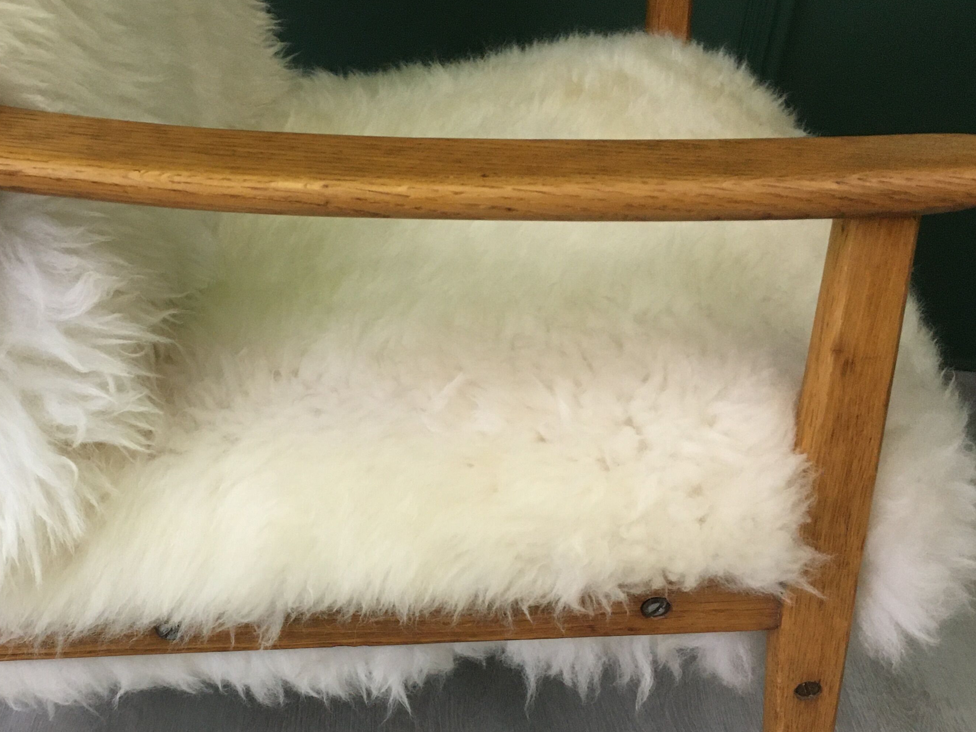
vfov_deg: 32.5
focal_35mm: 44
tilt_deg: -34.1
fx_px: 1241
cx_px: 318
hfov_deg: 42.3
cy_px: 500
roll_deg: -3.3
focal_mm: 4.15
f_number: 2.2
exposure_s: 1/33
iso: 160
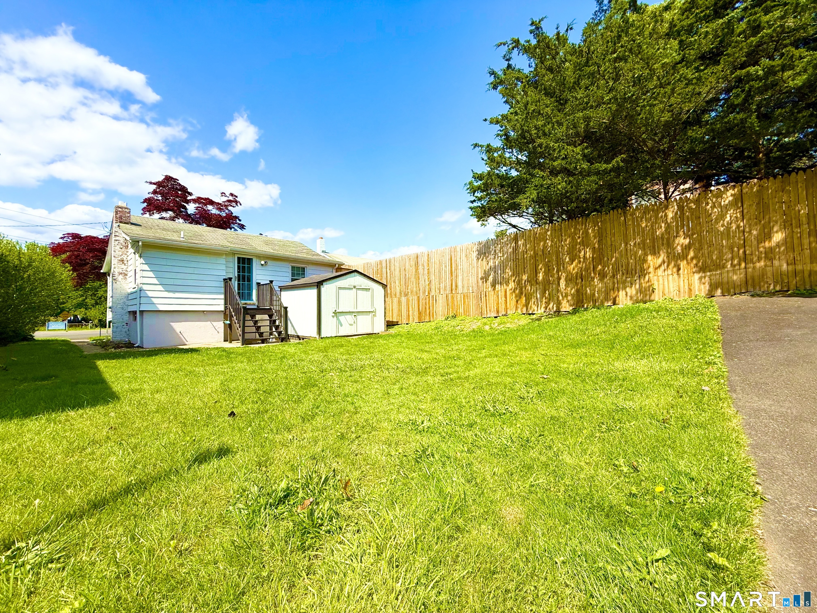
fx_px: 330
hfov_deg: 102.1
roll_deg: +0.5
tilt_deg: +2.0
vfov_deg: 85.7
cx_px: 408
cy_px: 306
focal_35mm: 14
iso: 50
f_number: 2.2
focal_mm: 2.22
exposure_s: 1/2237
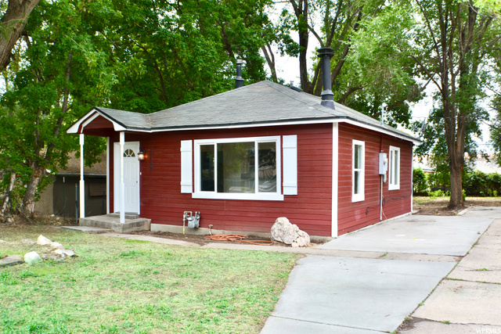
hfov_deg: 45.0
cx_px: 250
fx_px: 605
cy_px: 167
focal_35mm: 44
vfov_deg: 30.9
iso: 100
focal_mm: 29
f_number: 6.3
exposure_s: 1/160
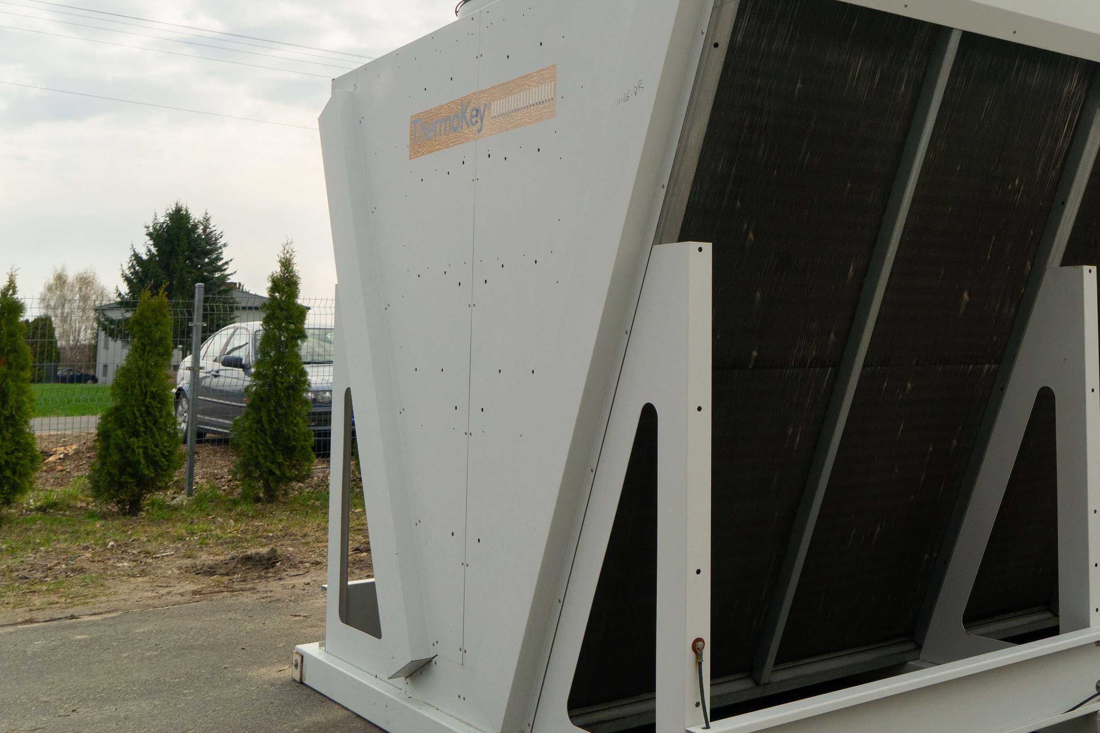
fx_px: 1253
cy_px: 232
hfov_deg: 44.4
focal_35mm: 41
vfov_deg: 32.3
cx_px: 925
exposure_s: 1/500
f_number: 6.3
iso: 320
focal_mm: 24
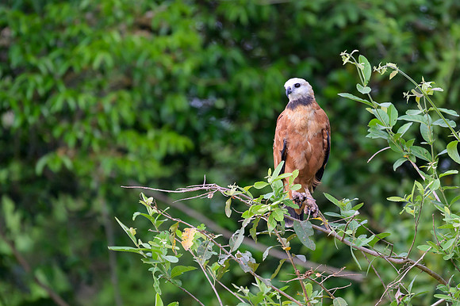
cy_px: 127
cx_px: 252
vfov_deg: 1.4
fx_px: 12664
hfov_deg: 2.1
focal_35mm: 992
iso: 560
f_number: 4
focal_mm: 560
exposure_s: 1/1000
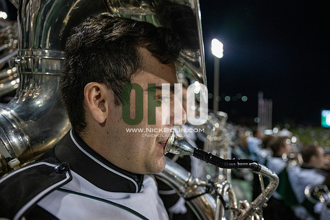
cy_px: 110
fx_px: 220
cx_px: 165
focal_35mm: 24
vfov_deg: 53.2
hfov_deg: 73.7
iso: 2000
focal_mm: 24
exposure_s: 1/500
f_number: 3.2
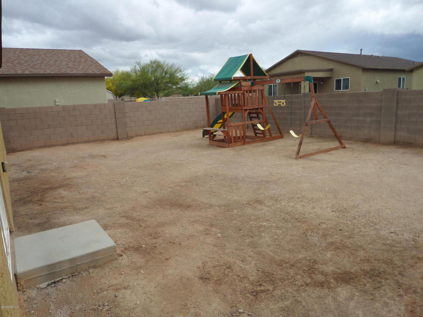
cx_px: 212
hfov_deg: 71.6
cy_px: 158
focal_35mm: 24
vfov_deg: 56.8
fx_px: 293
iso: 100
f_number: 3.2
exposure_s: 1/1000
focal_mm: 4
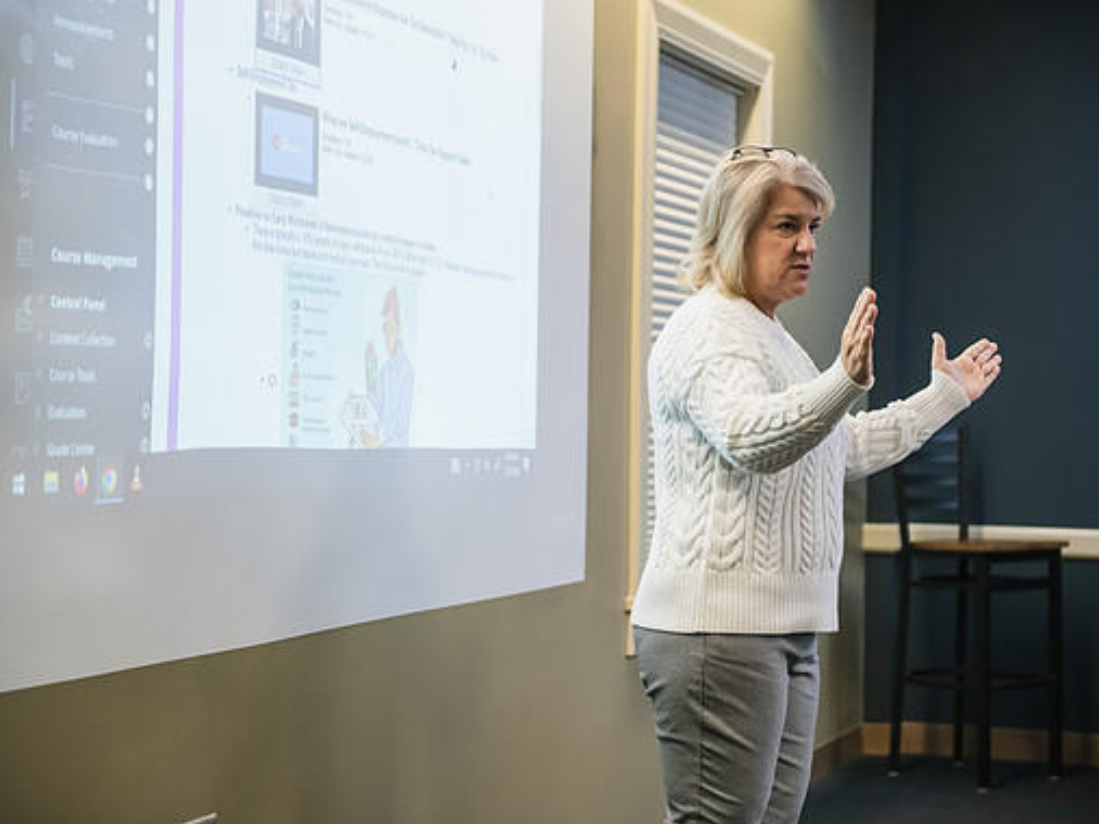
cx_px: 592
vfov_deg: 19.1
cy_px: 415
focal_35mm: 77
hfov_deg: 25.3
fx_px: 2444
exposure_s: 1/200
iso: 1250
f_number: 2.8
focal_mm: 70
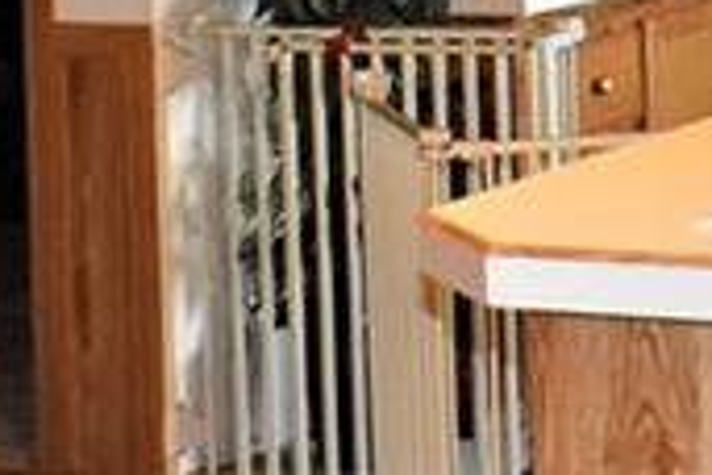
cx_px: 541
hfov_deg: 9.9
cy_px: -138
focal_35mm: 207
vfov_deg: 6.6
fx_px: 4094
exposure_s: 1/125
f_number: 3.8
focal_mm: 23
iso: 900
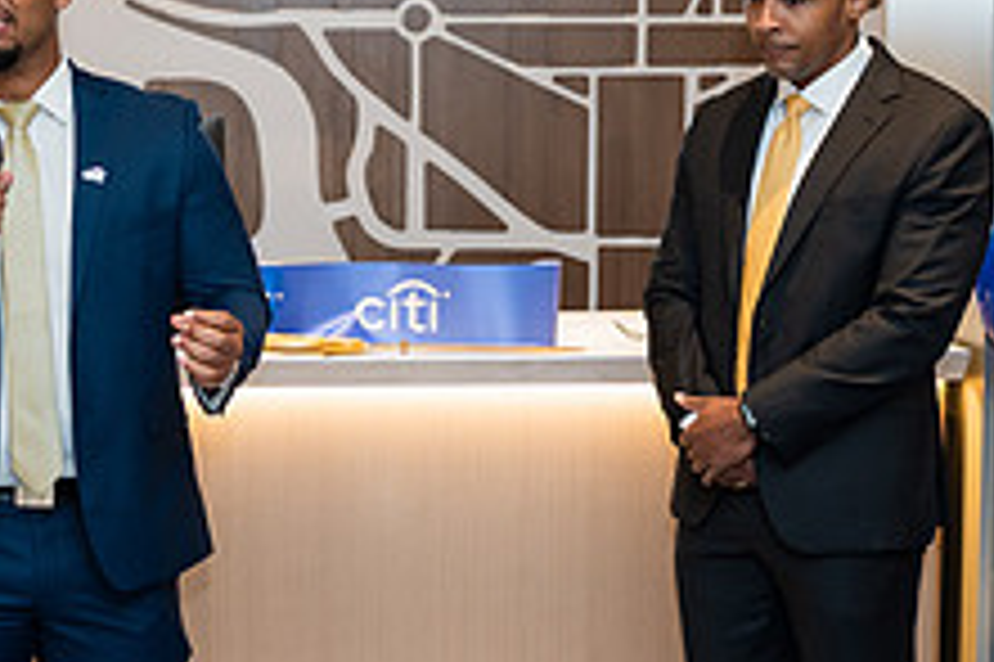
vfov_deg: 13.5
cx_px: 295
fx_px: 2787
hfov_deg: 20.1
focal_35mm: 101
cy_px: 449
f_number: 3.2
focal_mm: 38
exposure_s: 1/160
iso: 400
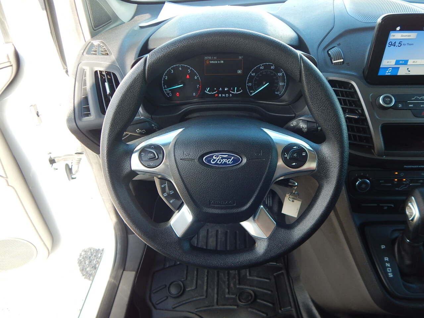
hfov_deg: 76.4
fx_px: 269
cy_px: 159
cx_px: 212
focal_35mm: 22
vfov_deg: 61.1
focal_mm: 4
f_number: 3
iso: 125
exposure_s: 1/100
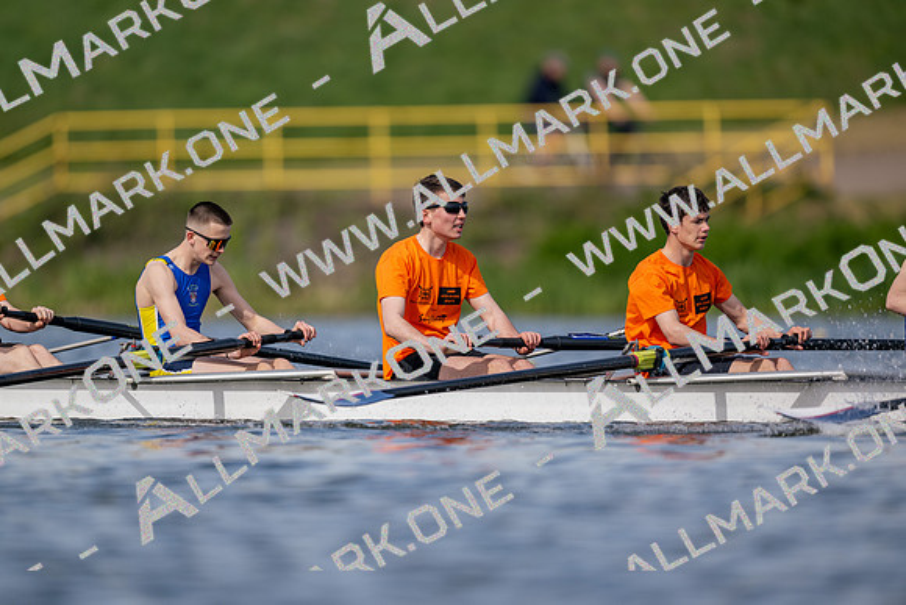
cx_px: 453
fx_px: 15103
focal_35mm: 600
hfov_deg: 3.4
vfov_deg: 2.3
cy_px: 302
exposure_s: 1/2500
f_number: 4
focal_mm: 600
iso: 250
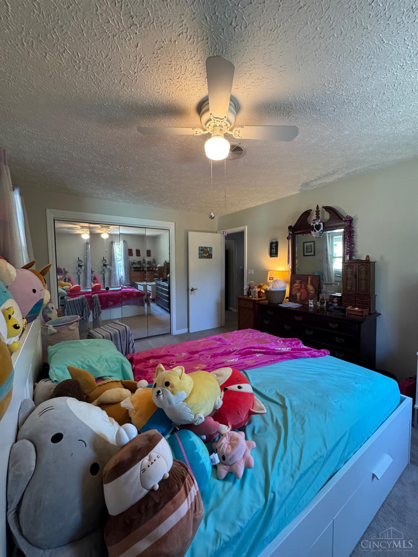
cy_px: 278
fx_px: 225
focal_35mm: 14
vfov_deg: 102.1
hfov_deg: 85.7
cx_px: 209
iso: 200
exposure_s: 1/60
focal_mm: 2.22
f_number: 2.2
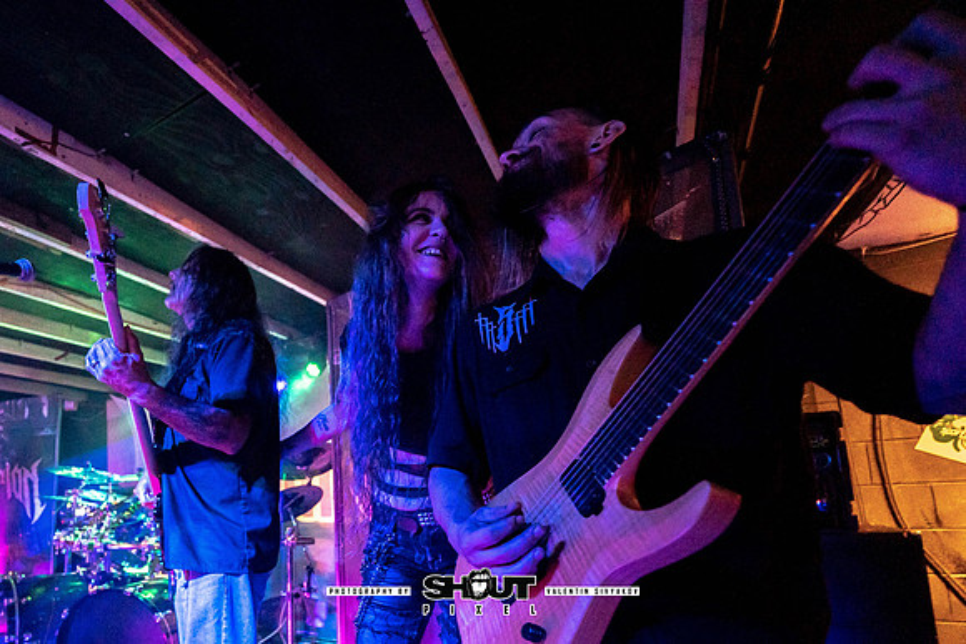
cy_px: 429
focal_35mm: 19
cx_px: 322
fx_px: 501
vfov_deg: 63.9
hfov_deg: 84.9
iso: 3200
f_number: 2.8
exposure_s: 1/200
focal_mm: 14
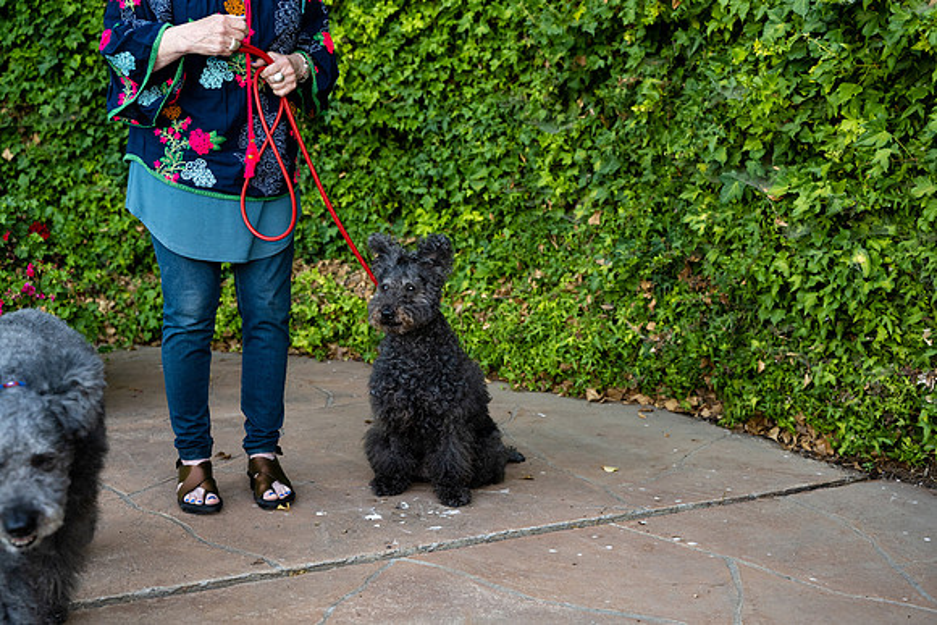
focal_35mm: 40
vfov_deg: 33.4
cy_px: 312
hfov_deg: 48.4
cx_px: 468
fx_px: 1041
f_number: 4
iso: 800
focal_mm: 40
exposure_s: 1/320
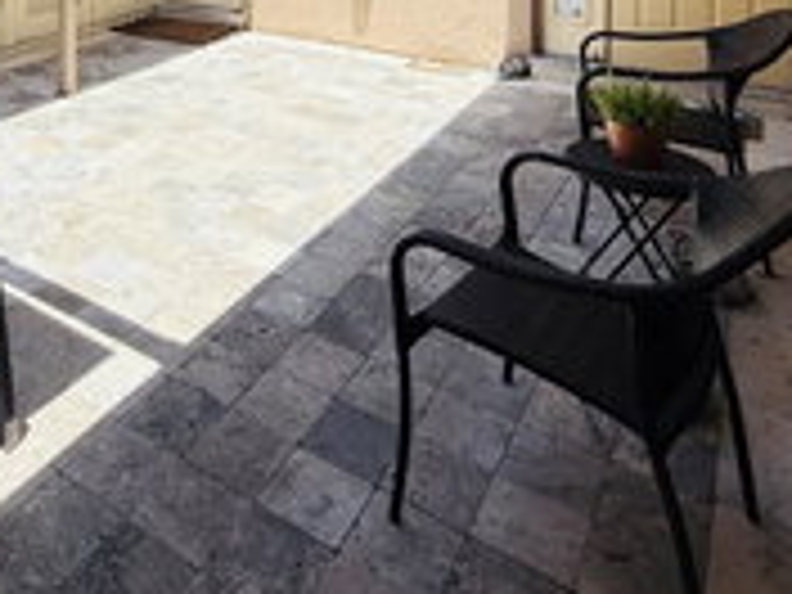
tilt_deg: -0.1
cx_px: 178
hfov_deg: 51.2
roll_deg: +0.4
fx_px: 778
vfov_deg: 33.9
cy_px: -117
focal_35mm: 34
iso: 50
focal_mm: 2.22
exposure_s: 1/1534
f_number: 2.2
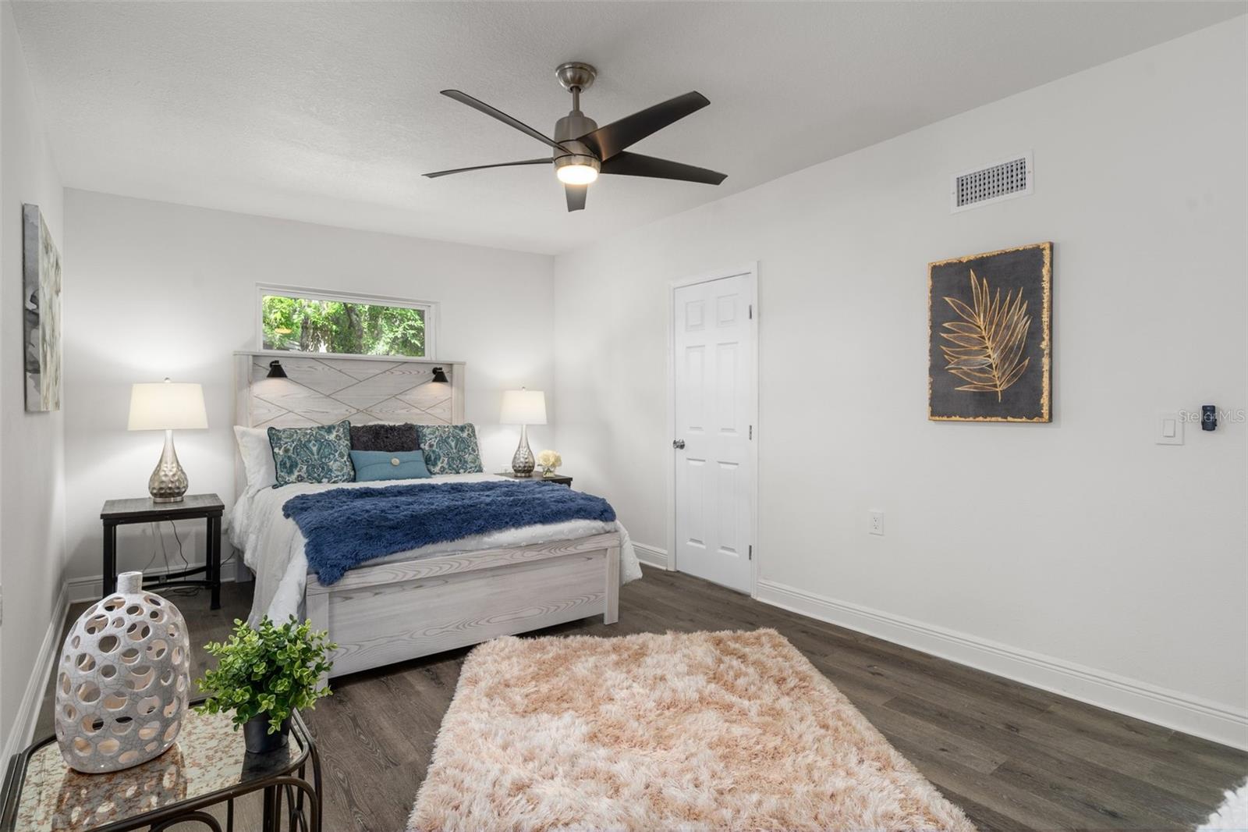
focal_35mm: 17
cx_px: 624
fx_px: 589
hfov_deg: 93.3
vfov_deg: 70.4
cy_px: 416
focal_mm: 17
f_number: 8
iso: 320
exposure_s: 1/2.5
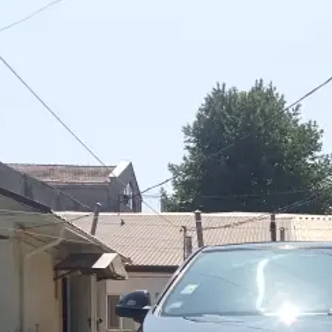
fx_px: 716
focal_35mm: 66
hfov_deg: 25.4
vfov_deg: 24.2
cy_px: 376
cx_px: 294
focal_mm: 3.46
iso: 100
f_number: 2.2
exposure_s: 1/1025
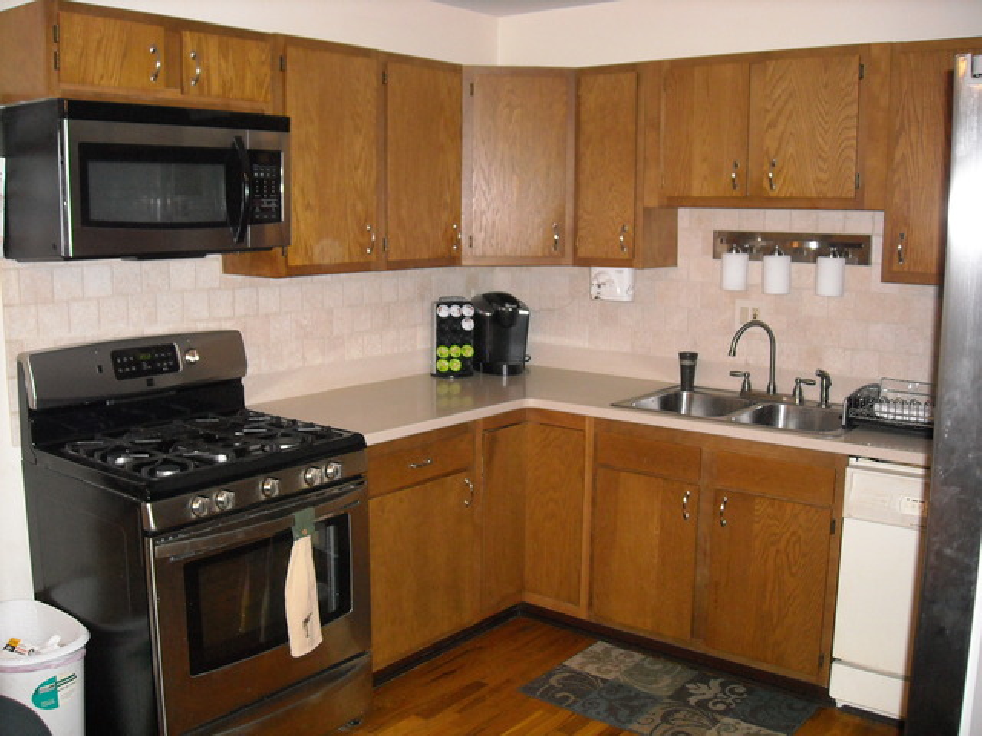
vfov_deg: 40.7
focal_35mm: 35
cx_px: 491
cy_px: 368
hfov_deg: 52.6
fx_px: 993
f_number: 2.8
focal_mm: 5.7
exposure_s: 1/60
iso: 400
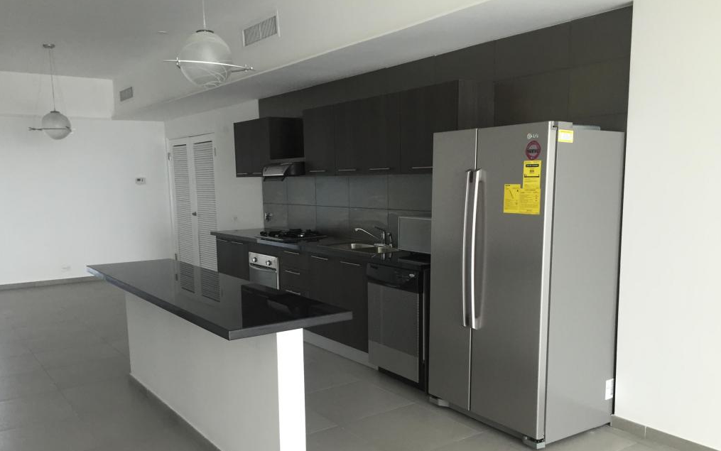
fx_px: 609
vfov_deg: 40.5
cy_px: 268
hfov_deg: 61.2
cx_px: 362
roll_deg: -0.1
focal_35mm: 31
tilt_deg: -8.0
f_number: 2.2
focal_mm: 4.15
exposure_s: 1/30
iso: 40
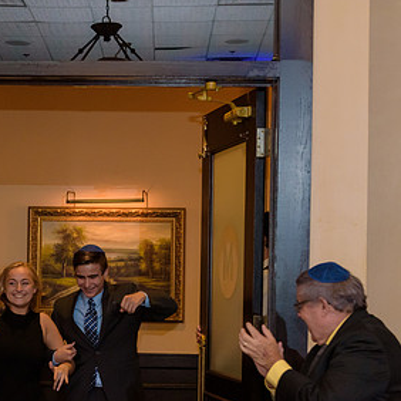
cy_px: 269
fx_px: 1101
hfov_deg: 20.5
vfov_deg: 20.6
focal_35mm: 84
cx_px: 97
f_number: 3.2
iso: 1600
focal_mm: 48
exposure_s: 1/125
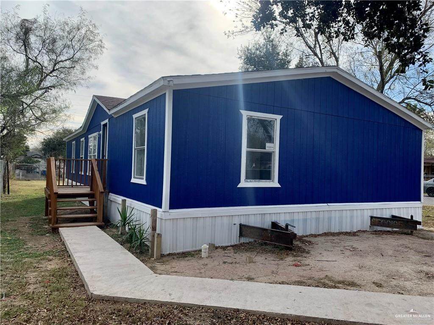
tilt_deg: +2.8
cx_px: 217
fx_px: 326
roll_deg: -1.5
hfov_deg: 67.3
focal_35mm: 26
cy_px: 162
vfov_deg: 53.1
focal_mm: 4.25
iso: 25
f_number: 1.8
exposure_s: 1/2160
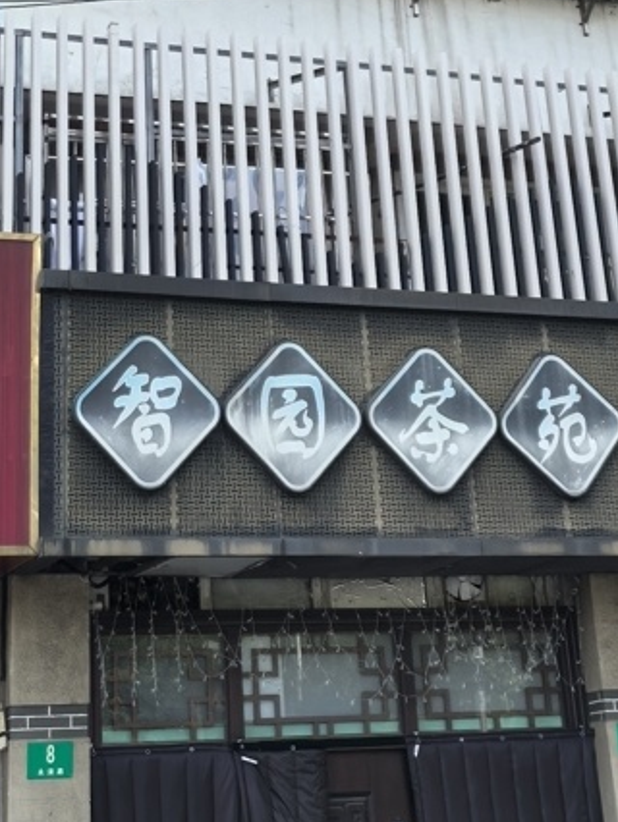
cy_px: -71
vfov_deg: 24.1
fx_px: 1807
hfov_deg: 19.4
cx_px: 236
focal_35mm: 76
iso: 50
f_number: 1.4
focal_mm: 5.75
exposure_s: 1/3731
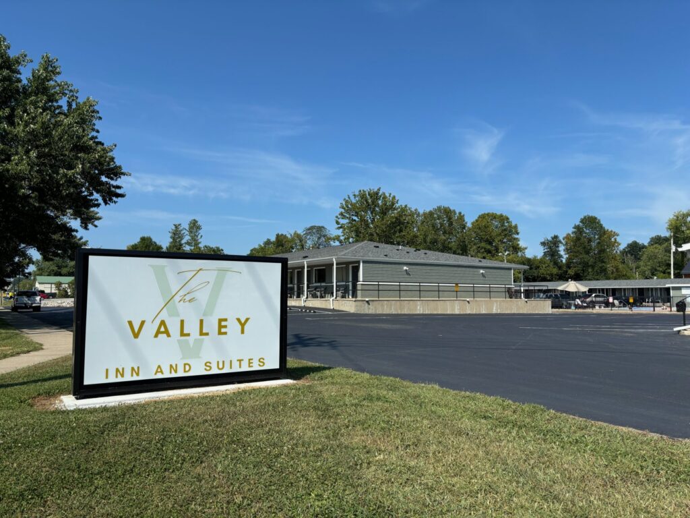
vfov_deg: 53.1
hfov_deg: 67.3
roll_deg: -0.7
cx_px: 345
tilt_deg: +4.9
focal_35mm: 26
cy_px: 259
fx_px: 518
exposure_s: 1/3788
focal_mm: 5.96
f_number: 1.6
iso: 50
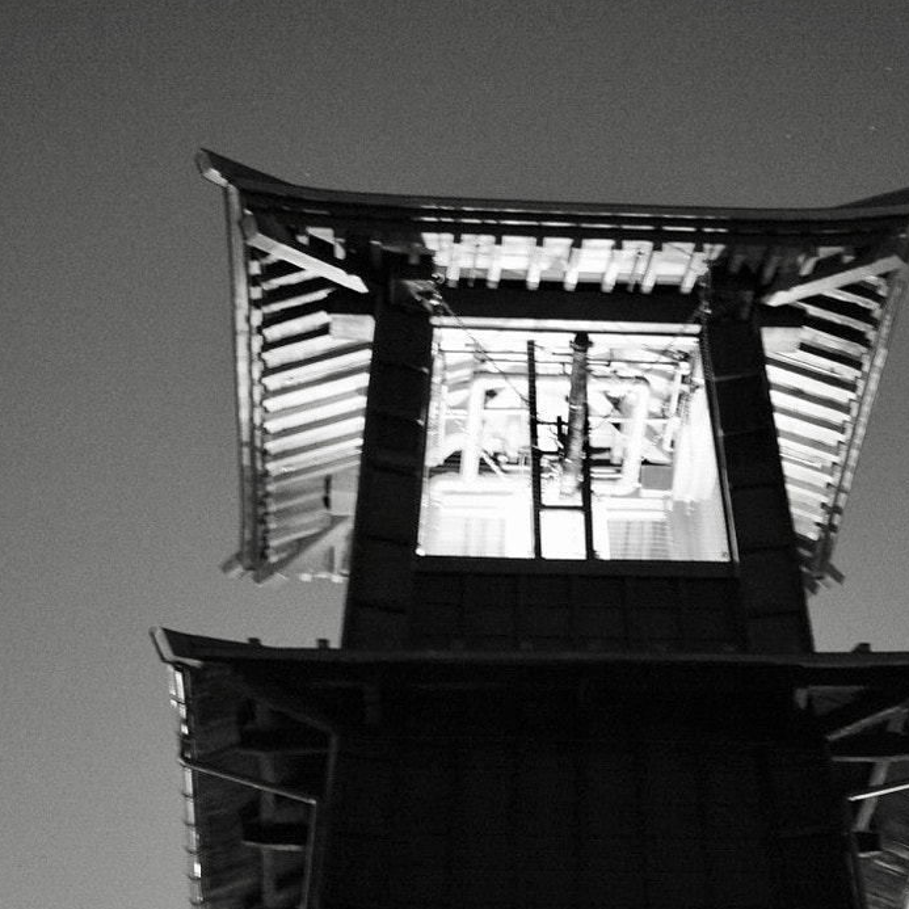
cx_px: 573
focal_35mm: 98
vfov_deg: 17.5
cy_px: 813
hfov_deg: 17.7
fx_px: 2912
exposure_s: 1/15
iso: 6400
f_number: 1.8
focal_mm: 50
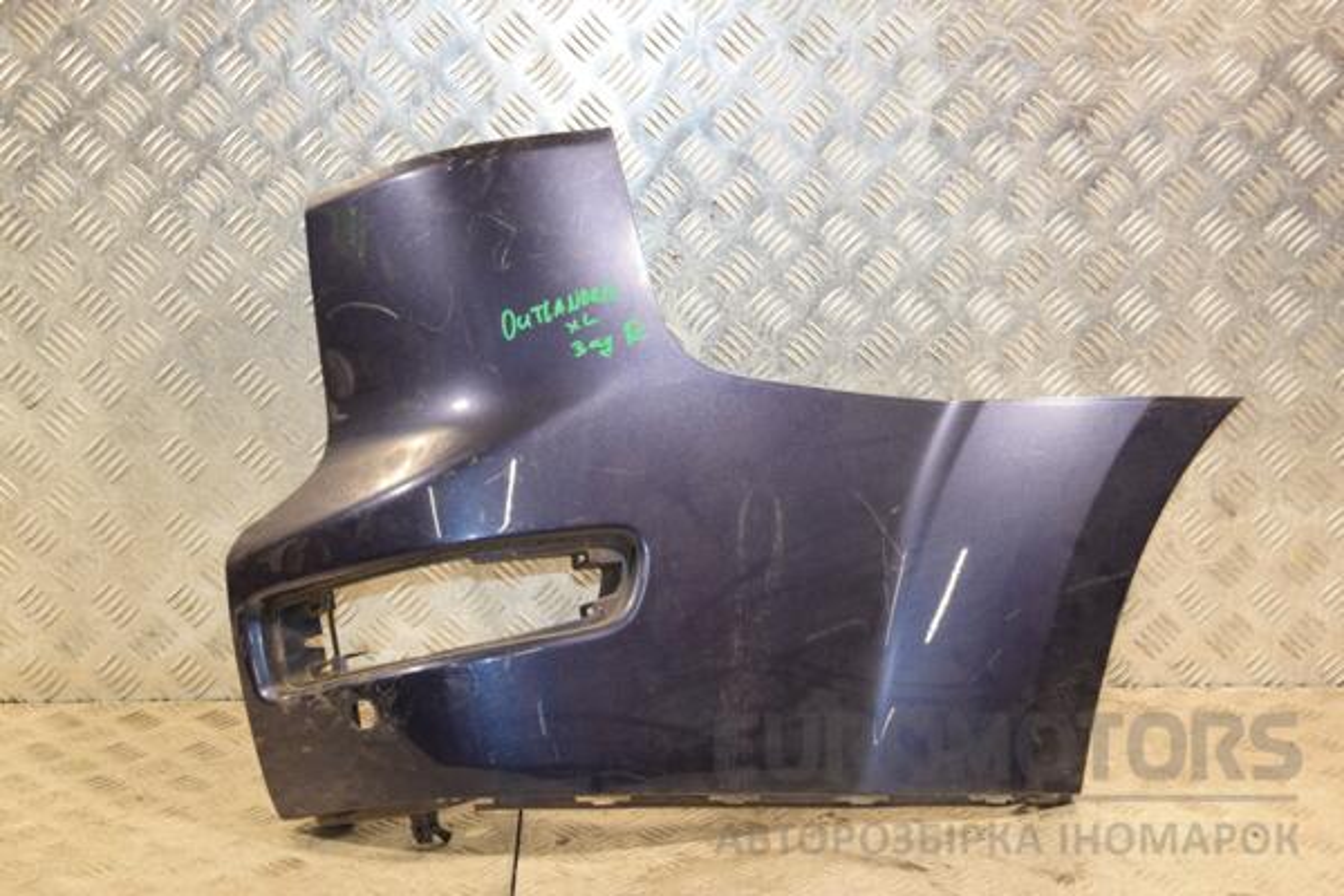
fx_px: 2240
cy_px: 448
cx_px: 672
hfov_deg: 33.4
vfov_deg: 22.6
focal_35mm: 60
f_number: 4.8
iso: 800
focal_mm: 40
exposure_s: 1/125
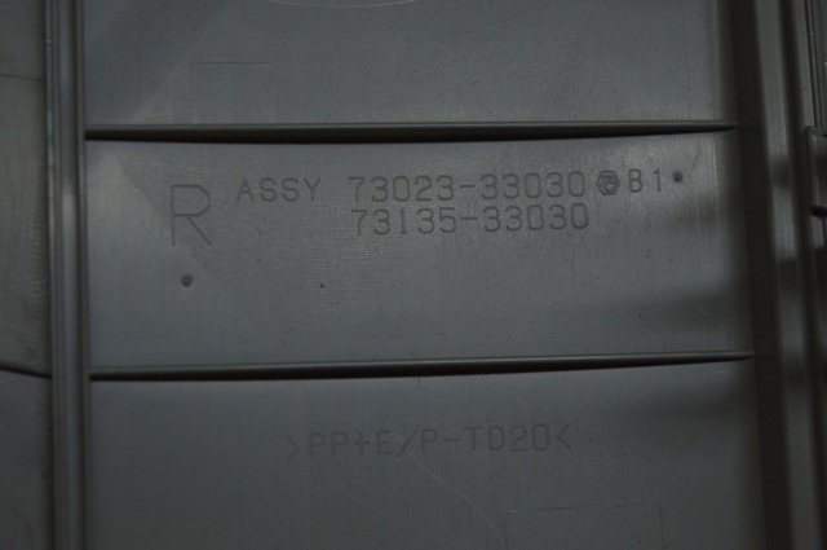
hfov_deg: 24.6
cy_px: 275
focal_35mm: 82
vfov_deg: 16.5
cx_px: 414
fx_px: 1893
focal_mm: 55
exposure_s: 1/125
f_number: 5.6
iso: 400
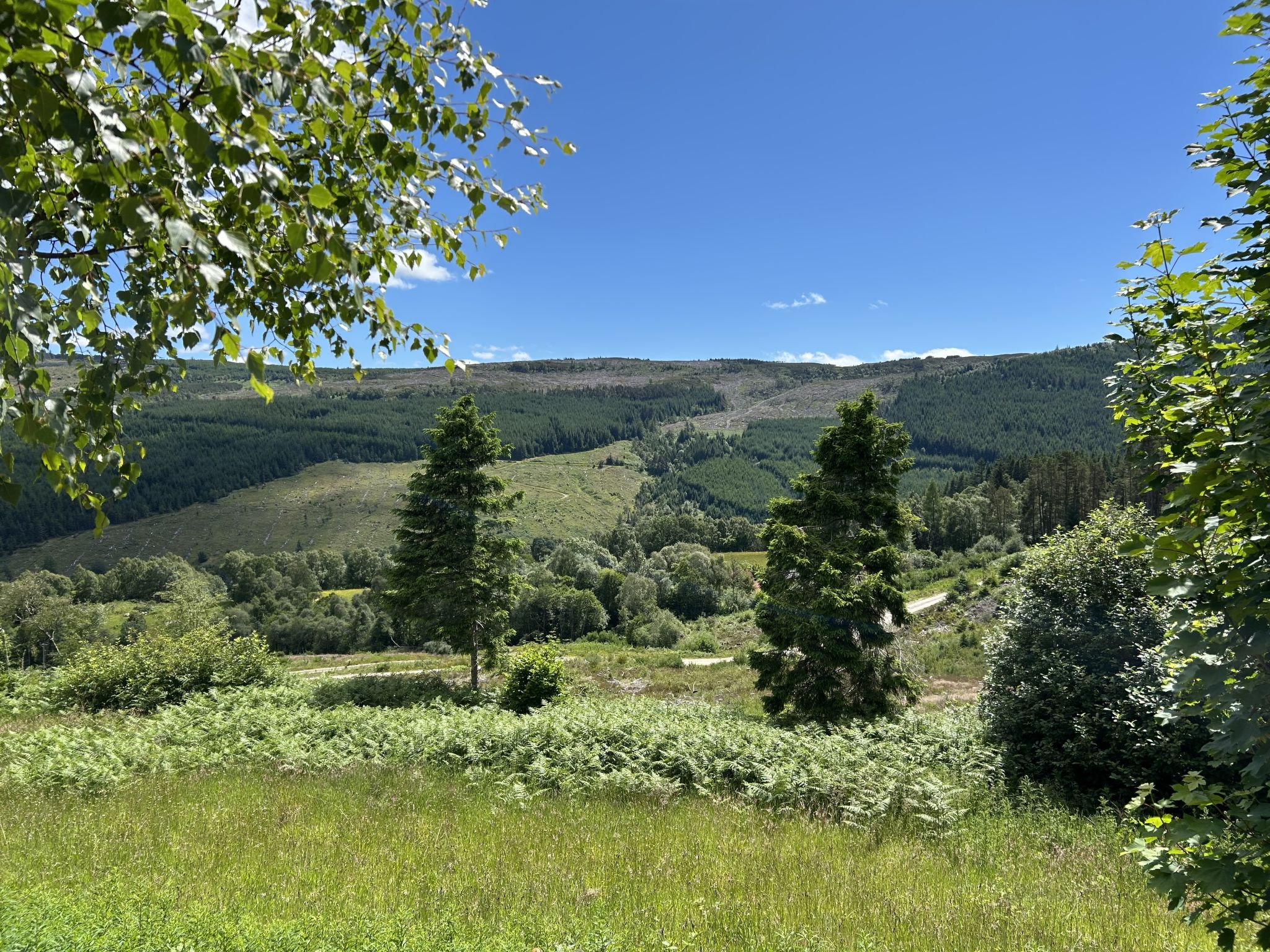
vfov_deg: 53.1
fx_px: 954
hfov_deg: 67.3
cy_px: 476
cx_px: 635
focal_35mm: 26
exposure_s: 1/3571
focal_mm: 5.7
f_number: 1.5
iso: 50
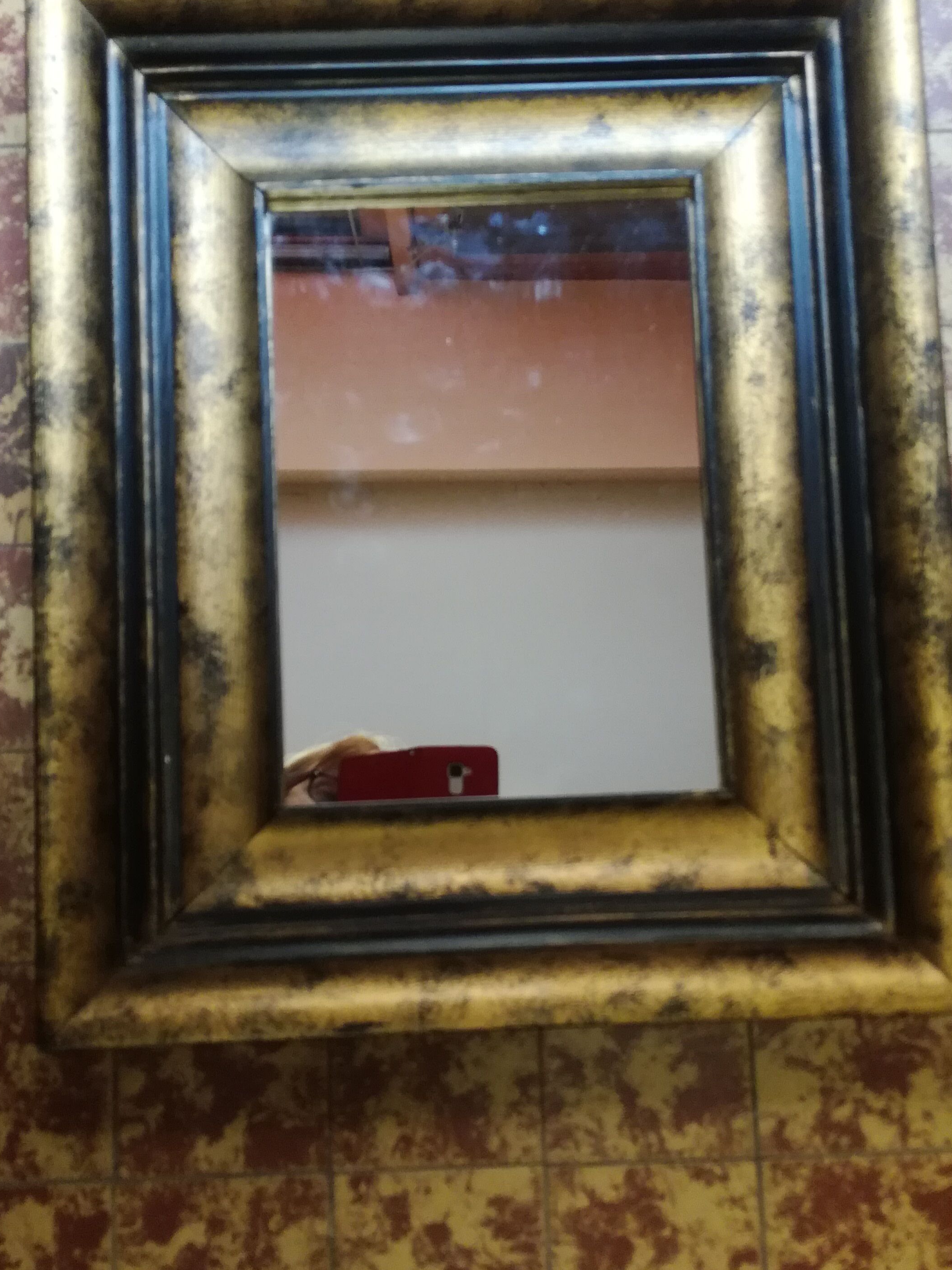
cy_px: 628
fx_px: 1467
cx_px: 484
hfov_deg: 36.0
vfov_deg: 46.8
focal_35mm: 40
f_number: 2
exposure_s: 1/33.3
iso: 160
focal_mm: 3.79
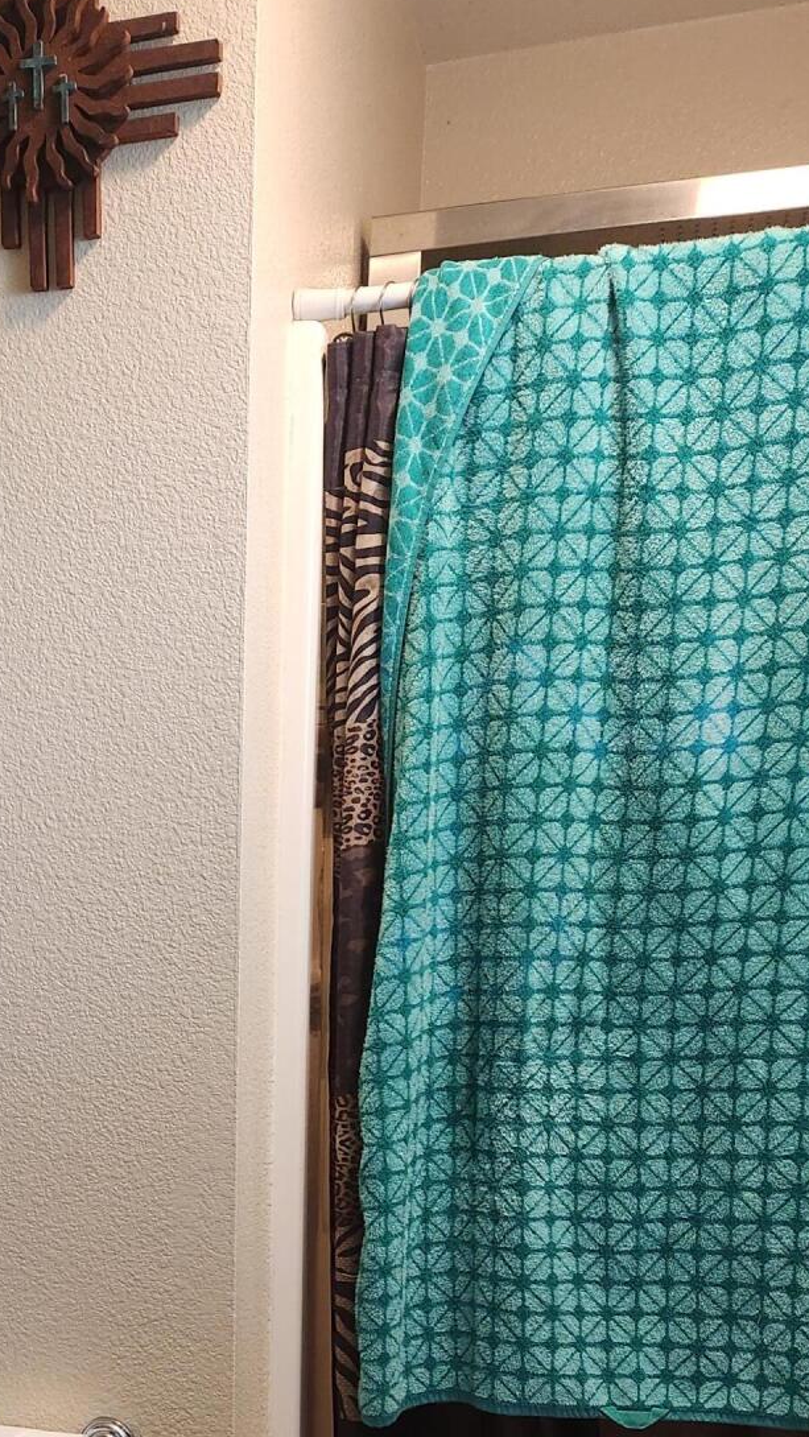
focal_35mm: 46
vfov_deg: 41.9
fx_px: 1753
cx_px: 44
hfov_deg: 25.0
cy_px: 1215
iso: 500
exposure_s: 1/60
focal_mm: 5.4
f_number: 1.8
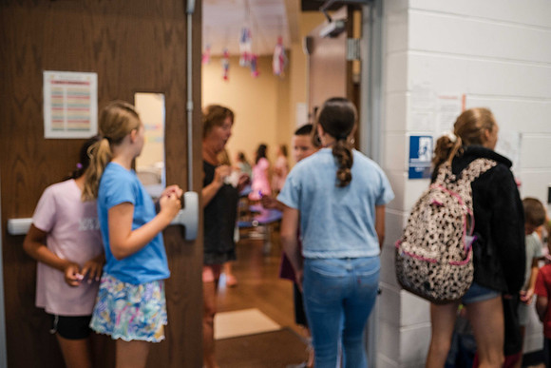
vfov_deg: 36.3
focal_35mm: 37
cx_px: 271
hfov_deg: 52.3
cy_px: 180
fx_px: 561
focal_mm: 35
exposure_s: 1/125
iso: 1800
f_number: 2.8
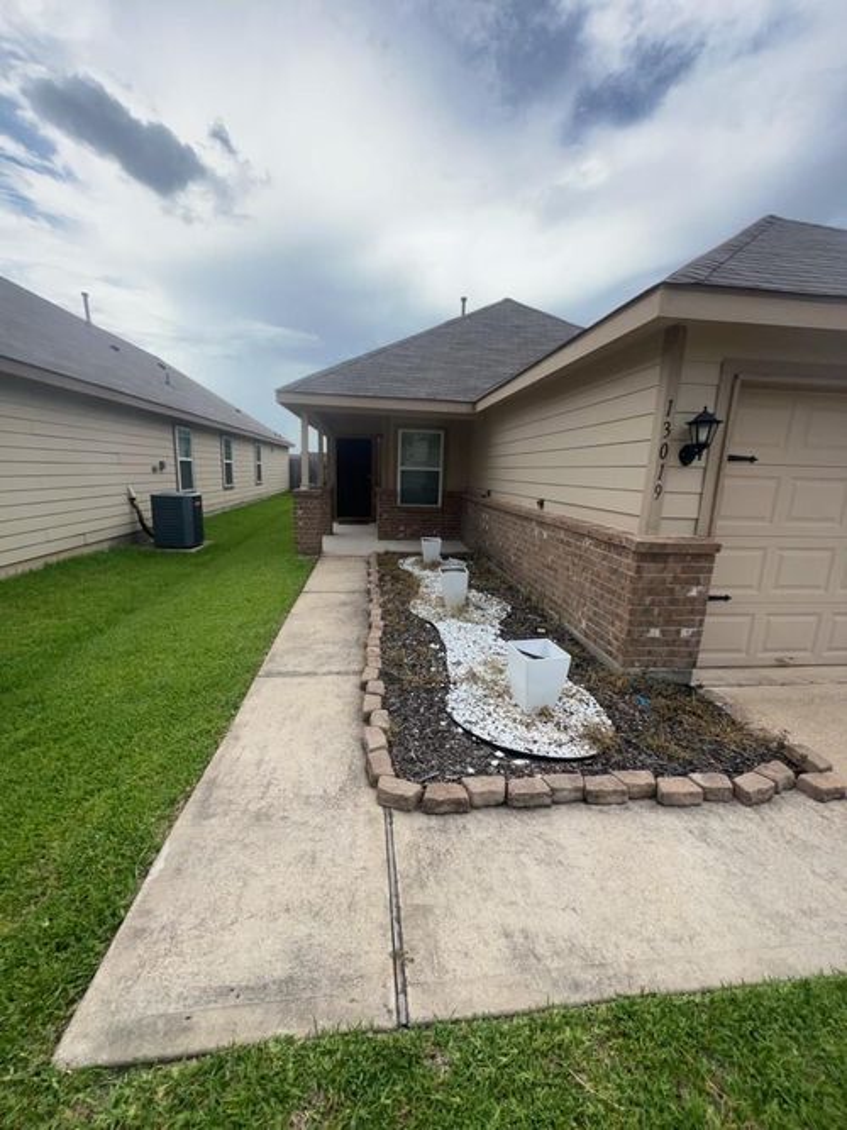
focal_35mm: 13
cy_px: 565
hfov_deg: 89.9
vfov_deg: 106.2
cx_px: 424
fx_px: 424
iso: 32
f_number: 1.8
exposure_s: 1/576
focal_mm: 1.57
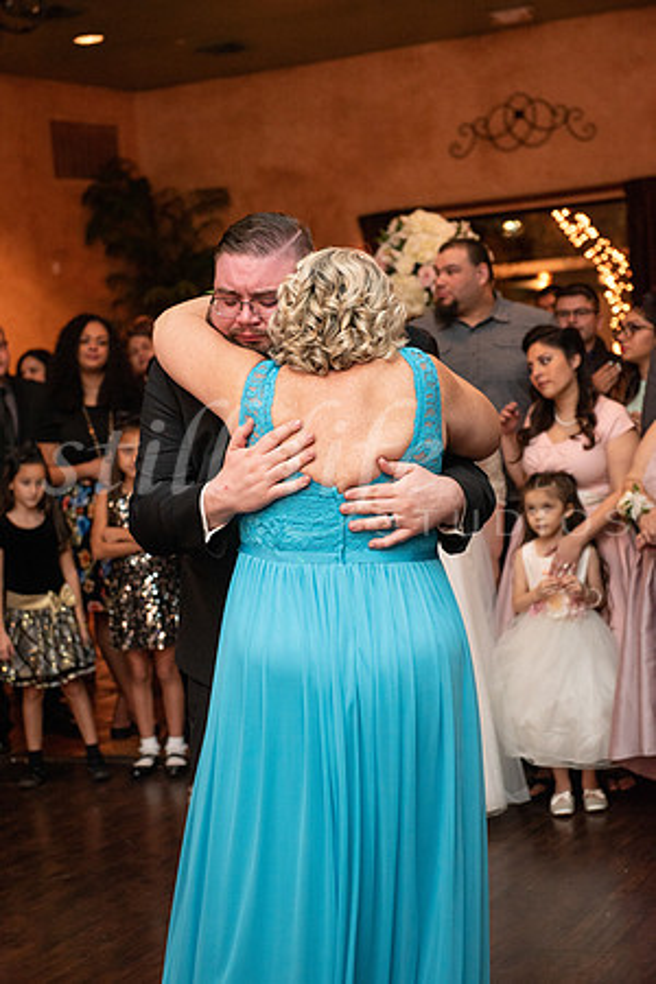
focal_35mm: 70
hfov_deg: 19.5
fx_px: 1913
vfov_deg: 28.8
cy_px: 492
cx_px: 328
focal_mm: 70
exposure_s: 1/60
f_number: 4
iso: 3200
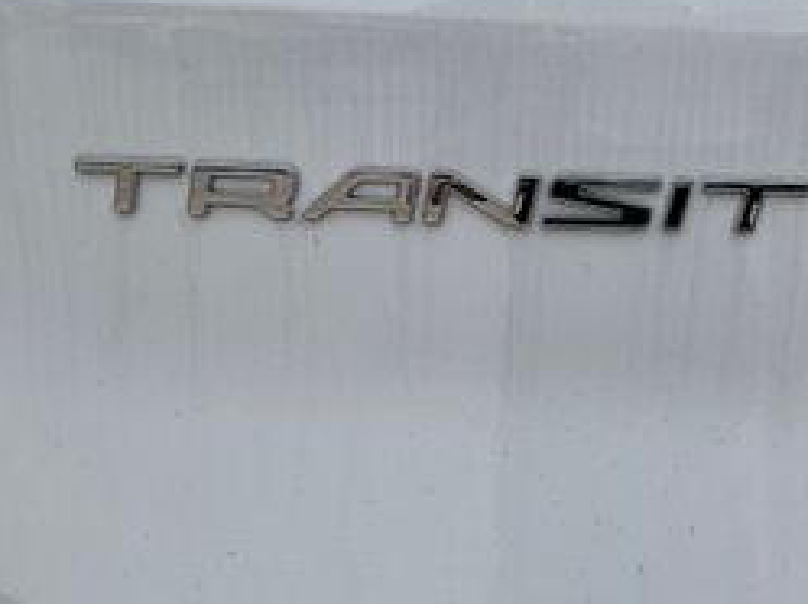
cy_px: 263
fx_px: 979
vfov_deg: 34.2
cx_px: 578
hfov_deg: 43.8
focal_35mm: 42
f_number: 1.8
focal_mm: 3
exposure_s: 1/1730
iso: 25
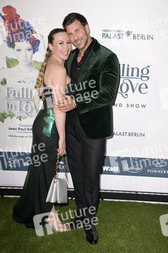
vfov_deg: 39.6
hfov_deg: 26.9
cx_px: 84
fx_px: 351
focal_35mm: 50
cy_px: 126
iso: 640
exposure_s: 1/250
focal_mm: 50
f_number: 5.6
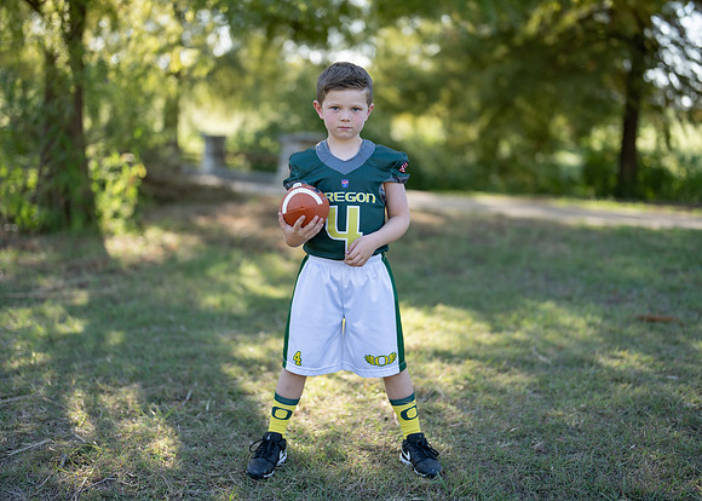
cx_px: 351
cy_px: 250
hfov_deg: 37.2
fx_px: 1044
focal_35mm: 52
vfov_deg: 27.0
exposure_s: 1/1250
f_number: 1.2
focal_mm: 50
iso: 100
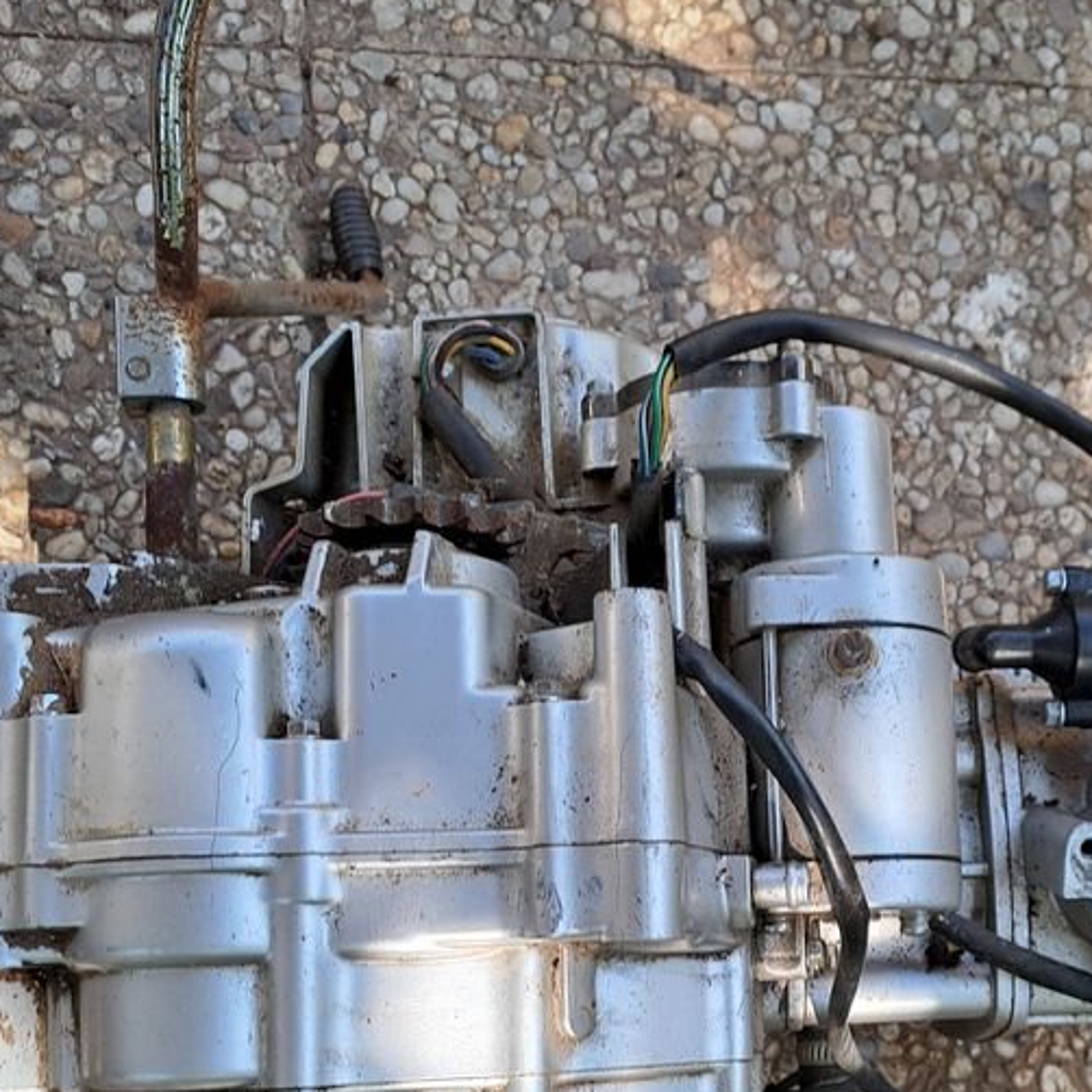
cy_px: 787
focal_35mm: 44
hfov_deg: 38.0
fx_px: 1570
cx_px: 707
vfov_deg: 37.6
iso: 32
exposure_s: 1/157
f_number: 1.8
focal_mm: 4.65
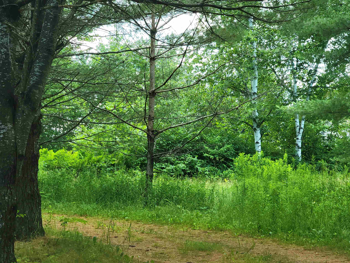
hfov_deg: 27.0
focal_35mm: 72
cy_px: 132
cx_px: 175
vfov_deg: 20.4
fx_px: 728
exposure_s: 1/120
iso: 80
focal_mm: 9
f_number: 2.4
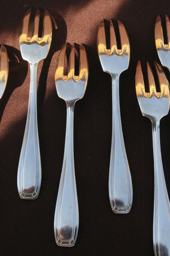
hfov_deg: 34.1
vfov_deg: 49.6
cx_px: 85
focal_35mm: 39
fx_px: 277
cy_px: 128
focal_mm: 26
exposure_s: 1/350
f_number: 8
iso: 1600
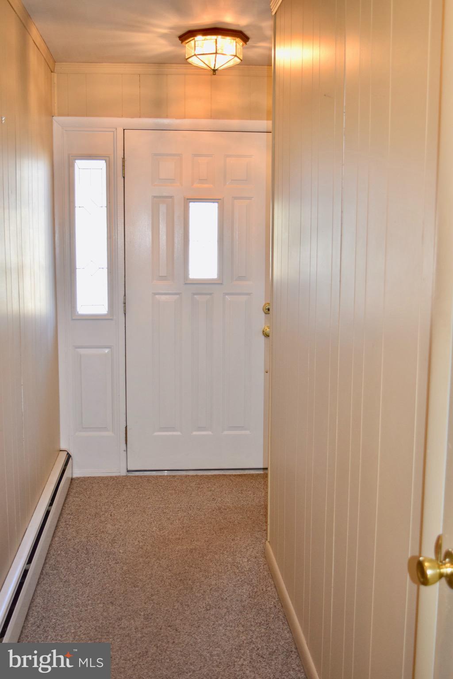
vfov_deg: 47.9
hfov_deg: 33.0
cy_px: 340
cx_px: 226
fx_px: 764
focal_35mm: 40
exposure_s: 1/100
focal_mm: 27
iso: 800
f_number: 4.5
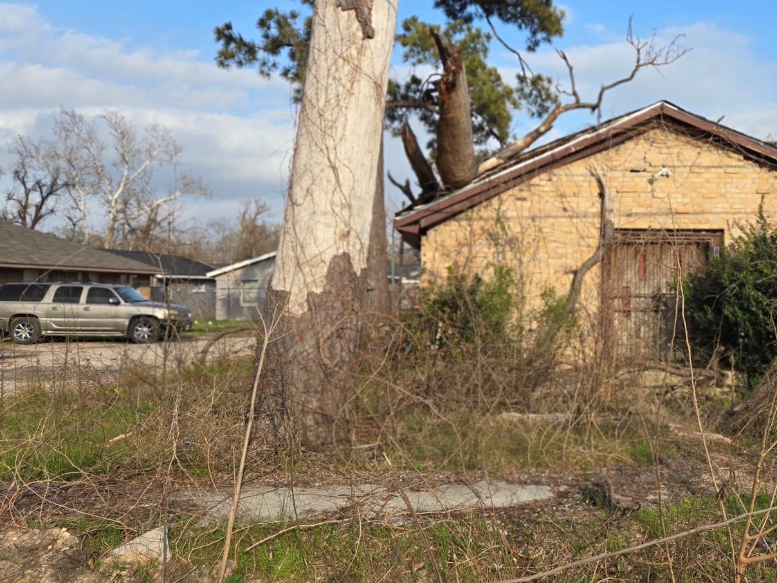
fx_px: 875
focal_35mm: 39
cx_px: 635
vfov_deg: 36.8
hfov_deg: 45.2
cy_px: 259
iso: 25
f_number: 1.8
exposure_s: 1/1238
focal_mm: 5.4
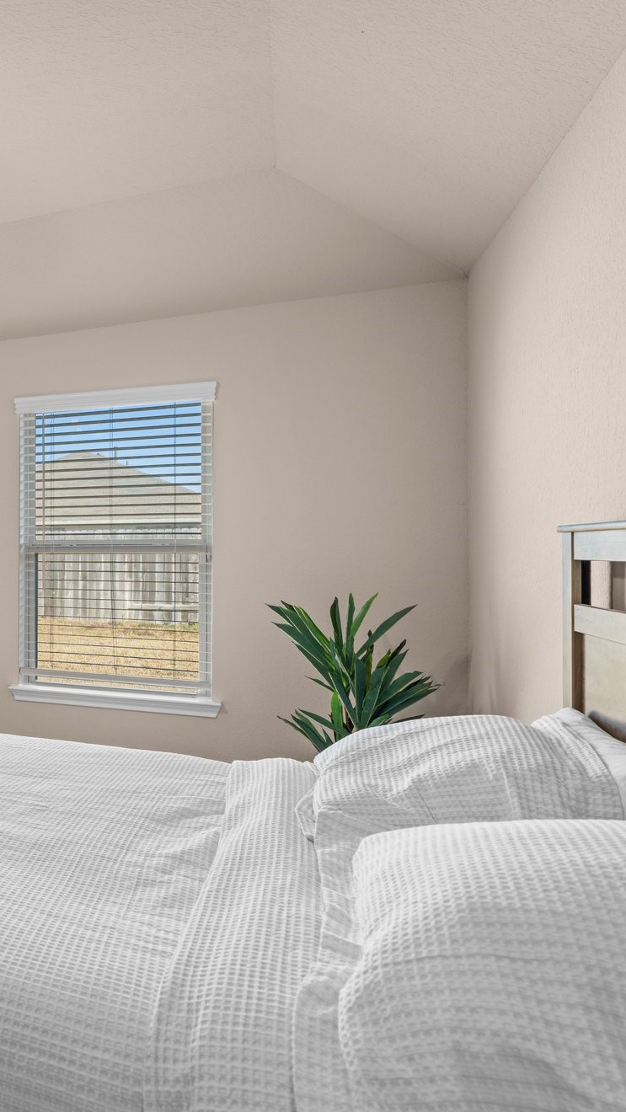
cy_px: 545
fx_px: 767
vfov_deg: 71.9
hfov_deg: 32.5
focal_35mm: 26
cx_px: -201
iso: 100
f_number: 5.6
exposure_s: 1/1.67
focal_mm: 16
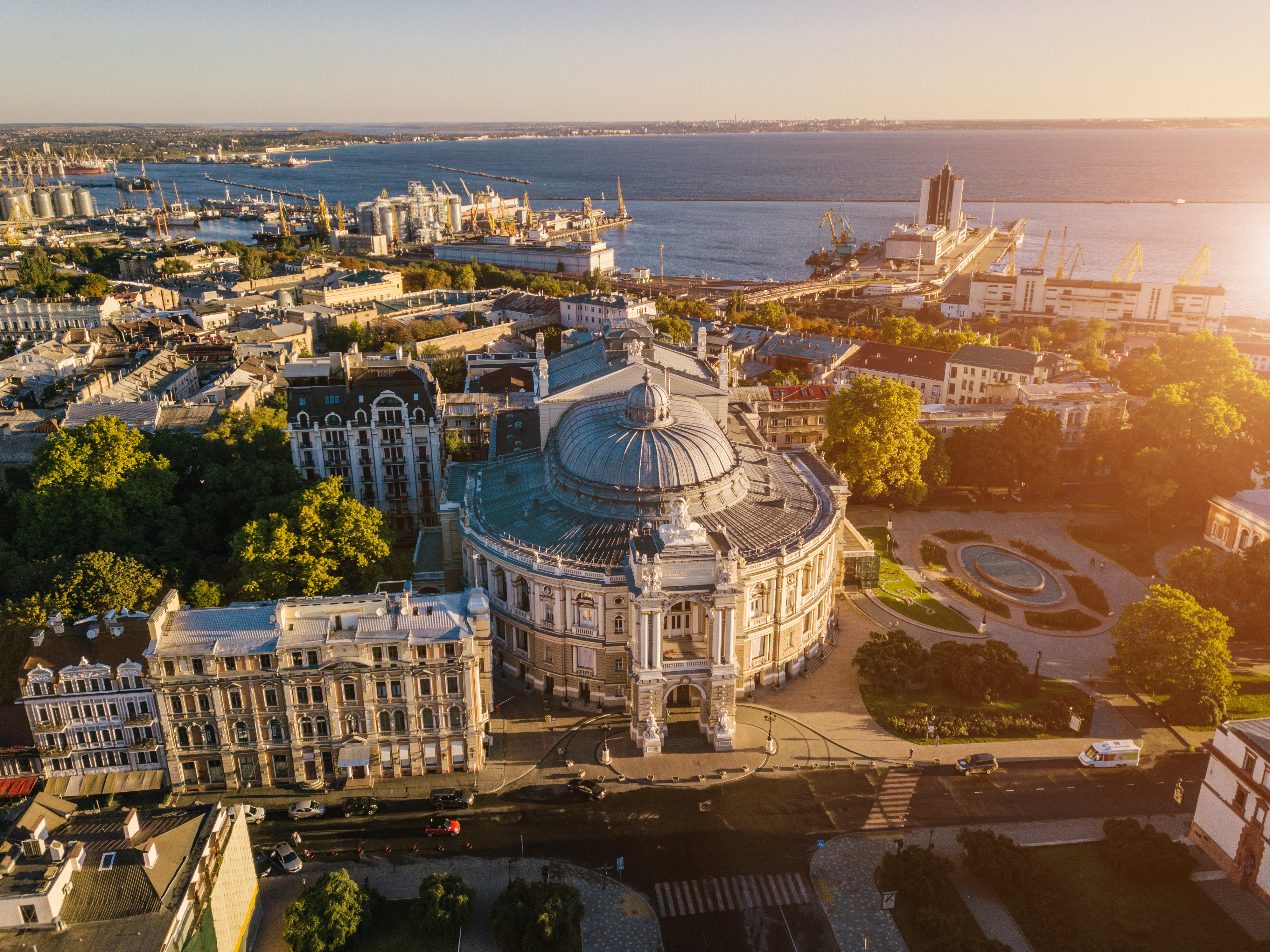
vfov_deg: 53.0
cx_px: 635
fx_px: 954
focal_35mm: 26
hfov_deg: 67.3
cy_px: 476
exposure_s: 1/610
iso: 100
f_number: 2.2
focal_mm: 4.7
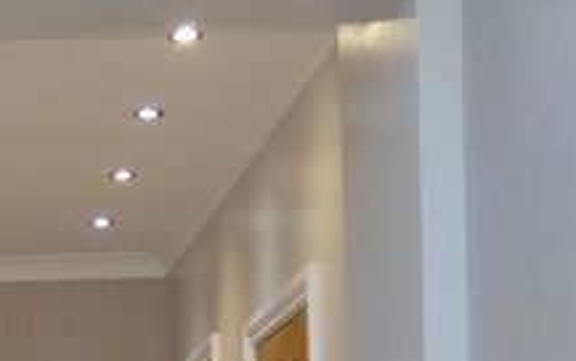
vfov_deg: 12.1
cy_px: 634
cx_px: -48
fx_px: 1571
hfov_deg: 19.9
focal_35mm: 100
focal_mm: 3.6
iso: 200
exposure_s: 1/60
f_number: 2.8
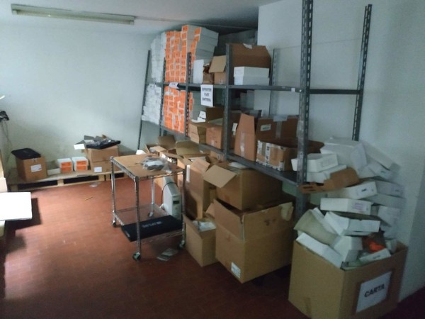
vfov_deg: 56.8
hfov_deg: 71.6
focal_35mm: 24
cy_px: 160
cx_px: 212
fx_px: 295
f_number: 1.9
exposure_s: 1/14
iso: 6400
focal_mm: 3.94
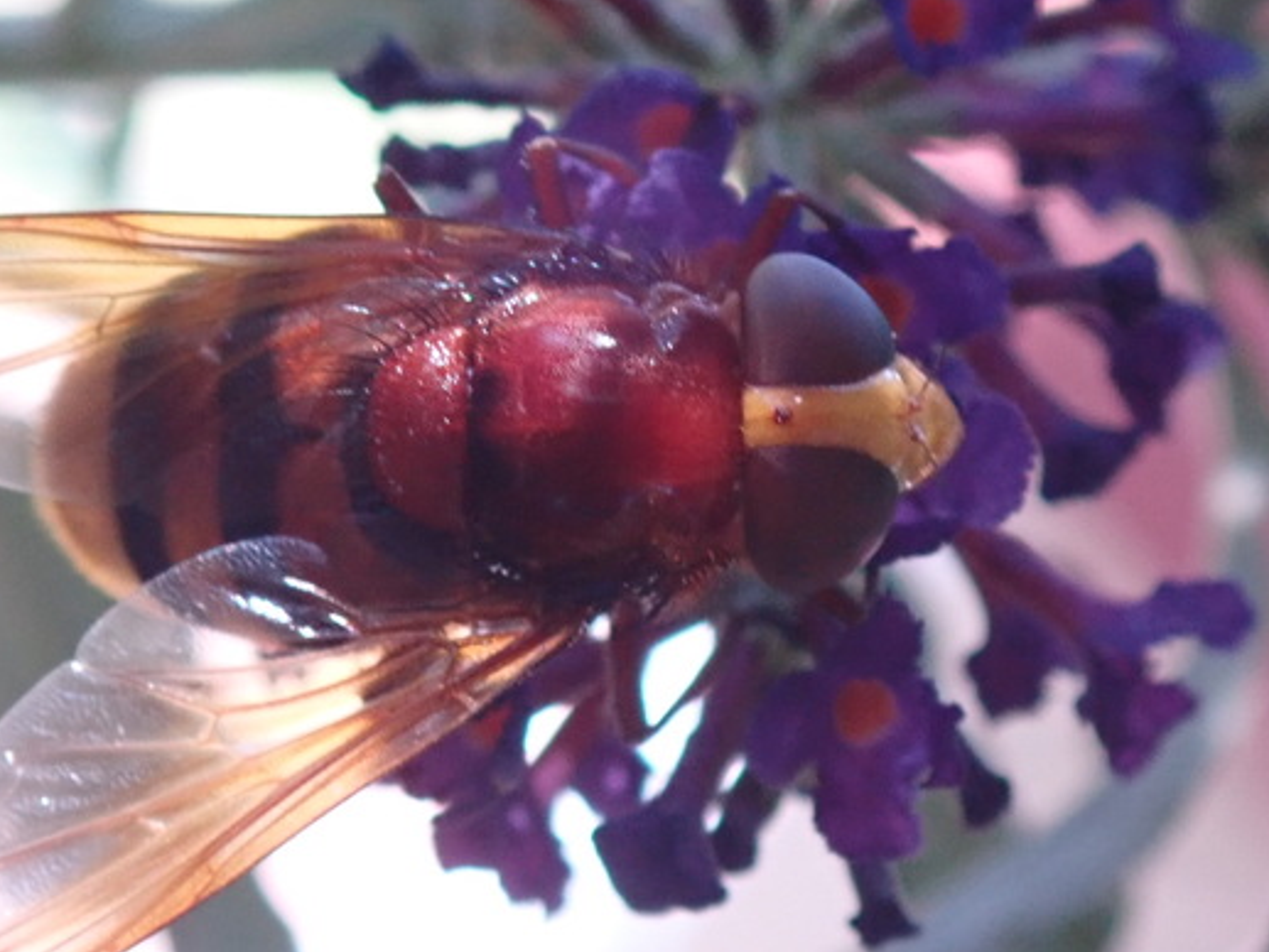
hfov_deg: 12.0
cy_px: 209
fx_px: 6050
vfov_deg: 9.0
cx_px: 627
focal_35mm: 165
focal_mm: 18
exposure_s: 1/160
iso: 800
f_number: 4.9
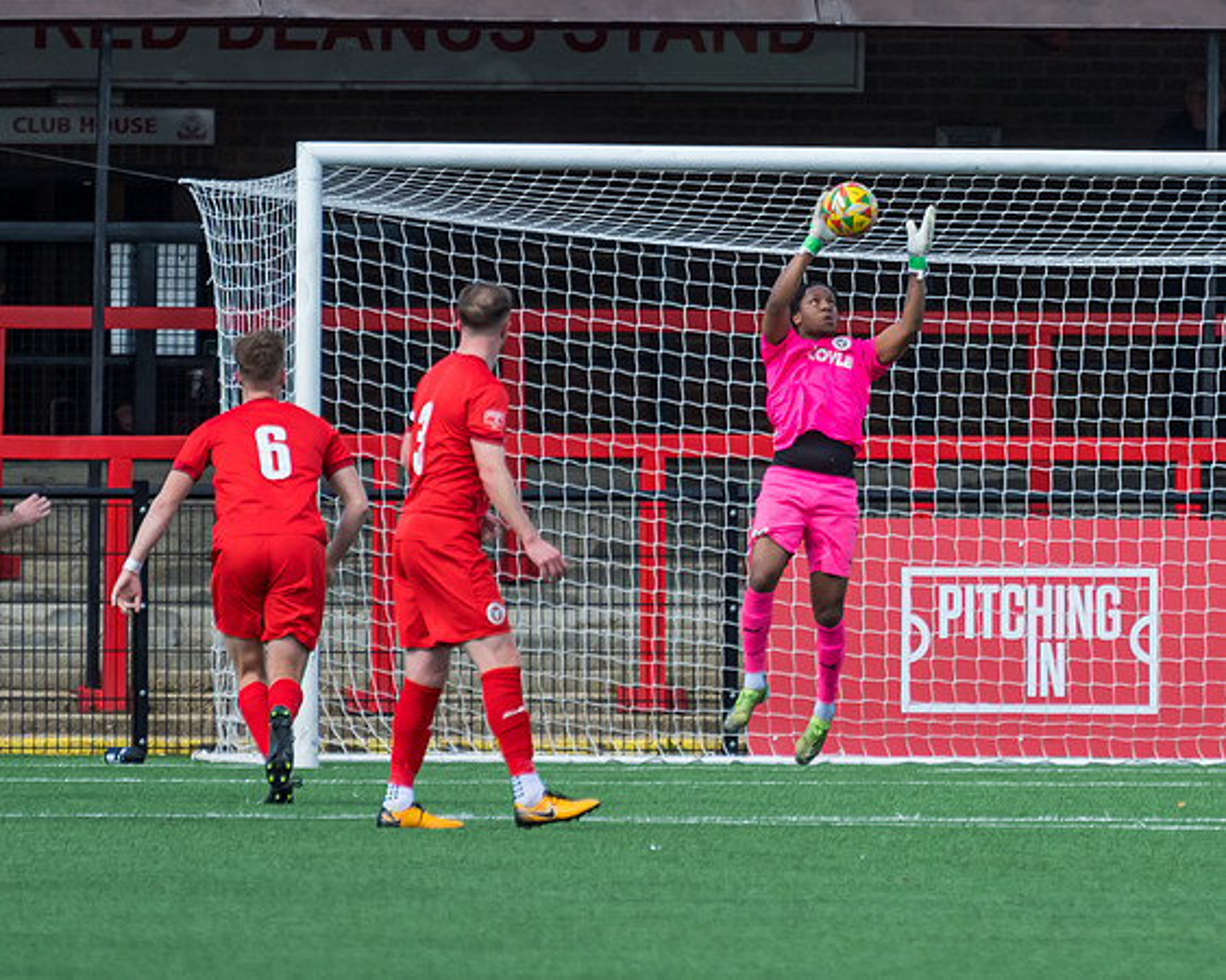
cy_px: 611
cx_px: 1098
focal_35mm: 710
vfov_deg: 2.2
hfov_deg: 2.7
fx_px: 25741
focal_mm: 280
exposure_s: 1/1250
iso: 400
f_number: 4
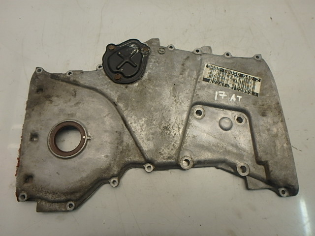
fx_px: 191
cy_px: 118
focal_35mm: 21
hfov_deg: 79.0
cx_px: 158
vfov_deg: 63.4
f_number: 3.5
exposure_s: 1/60
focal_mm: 3.7
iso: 160
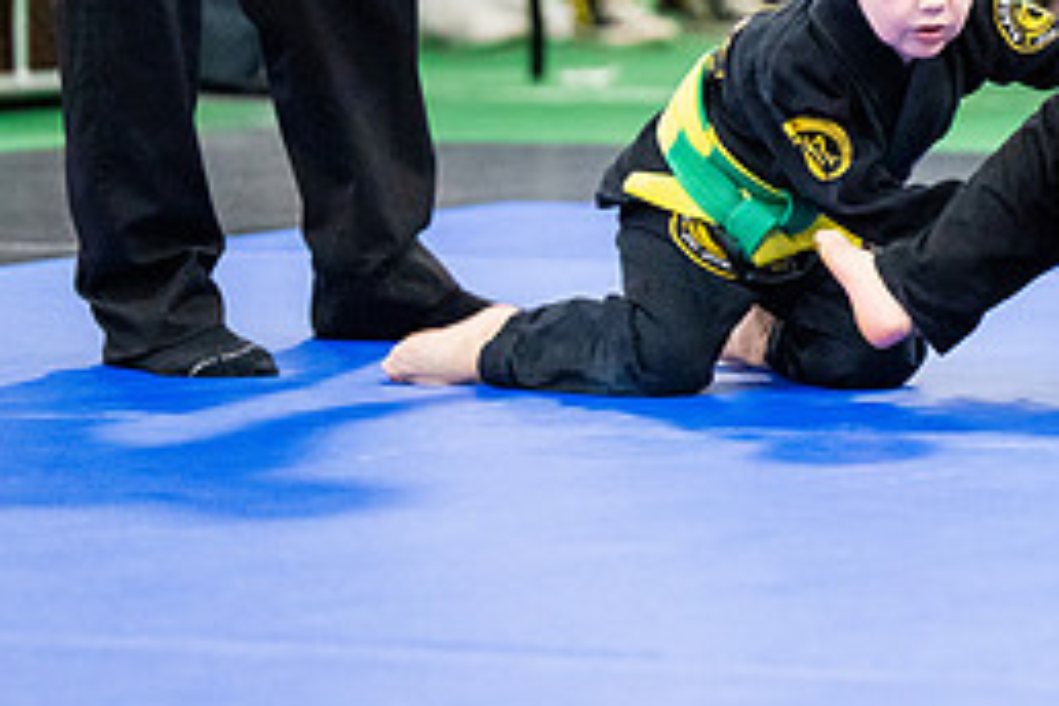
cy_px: 2
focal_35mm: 450
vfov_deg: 3.1
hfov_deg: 4.6
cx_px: 1108
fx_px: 13236
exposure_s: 1/500
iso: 6400
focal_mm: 200
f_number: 2.8
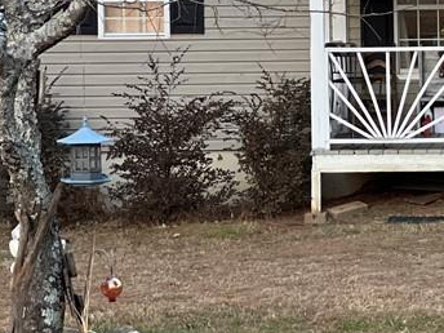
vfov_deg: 9.6
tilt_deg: -1.9
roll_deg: +0.4
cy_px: 89
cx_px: 632
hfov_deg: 12.2
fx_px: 1988
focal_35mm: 155
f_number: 2
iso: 125
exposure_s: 1/122
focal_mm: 6
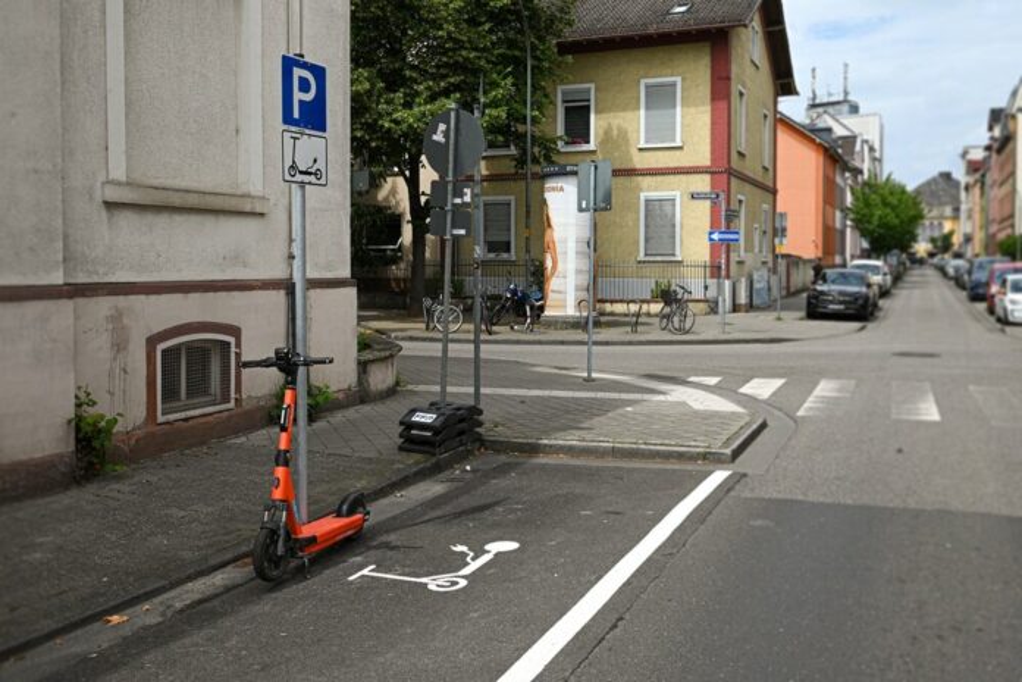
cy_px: 341
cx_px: 511
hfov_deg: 61.9
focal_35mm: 30
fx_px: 852
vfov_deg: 43.6
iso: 100
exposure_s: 1/125
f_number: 13
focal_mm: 30
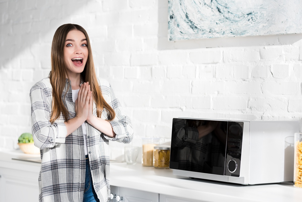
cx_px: 151
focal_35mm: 110
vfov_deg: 12.5
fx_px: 923
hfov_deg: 18.6
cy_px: 101
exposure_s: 1/320
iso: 100
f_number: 4
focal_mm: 110
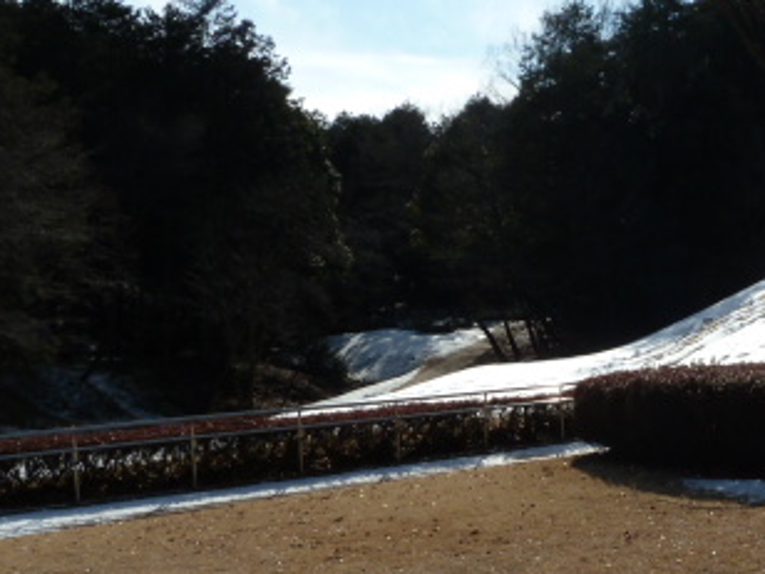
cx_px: 681
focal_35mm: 52
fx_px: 1149
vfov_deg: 27.7
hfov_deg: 34.8
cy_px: 425
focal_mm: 4.1
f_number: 5.6
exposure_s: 1/500
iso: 80
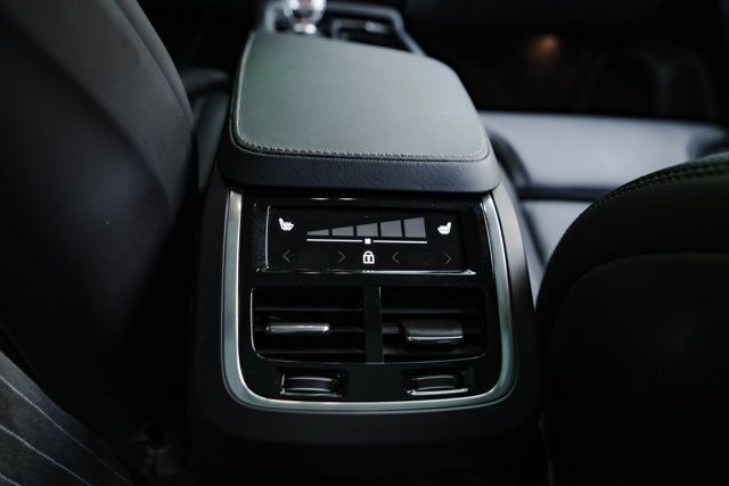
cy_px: 243
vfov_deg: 49.0
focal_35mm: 26
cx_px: 364
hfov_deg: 68.7
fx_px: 533
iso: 1250
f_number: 2.8
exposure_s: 1/200
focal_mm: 24
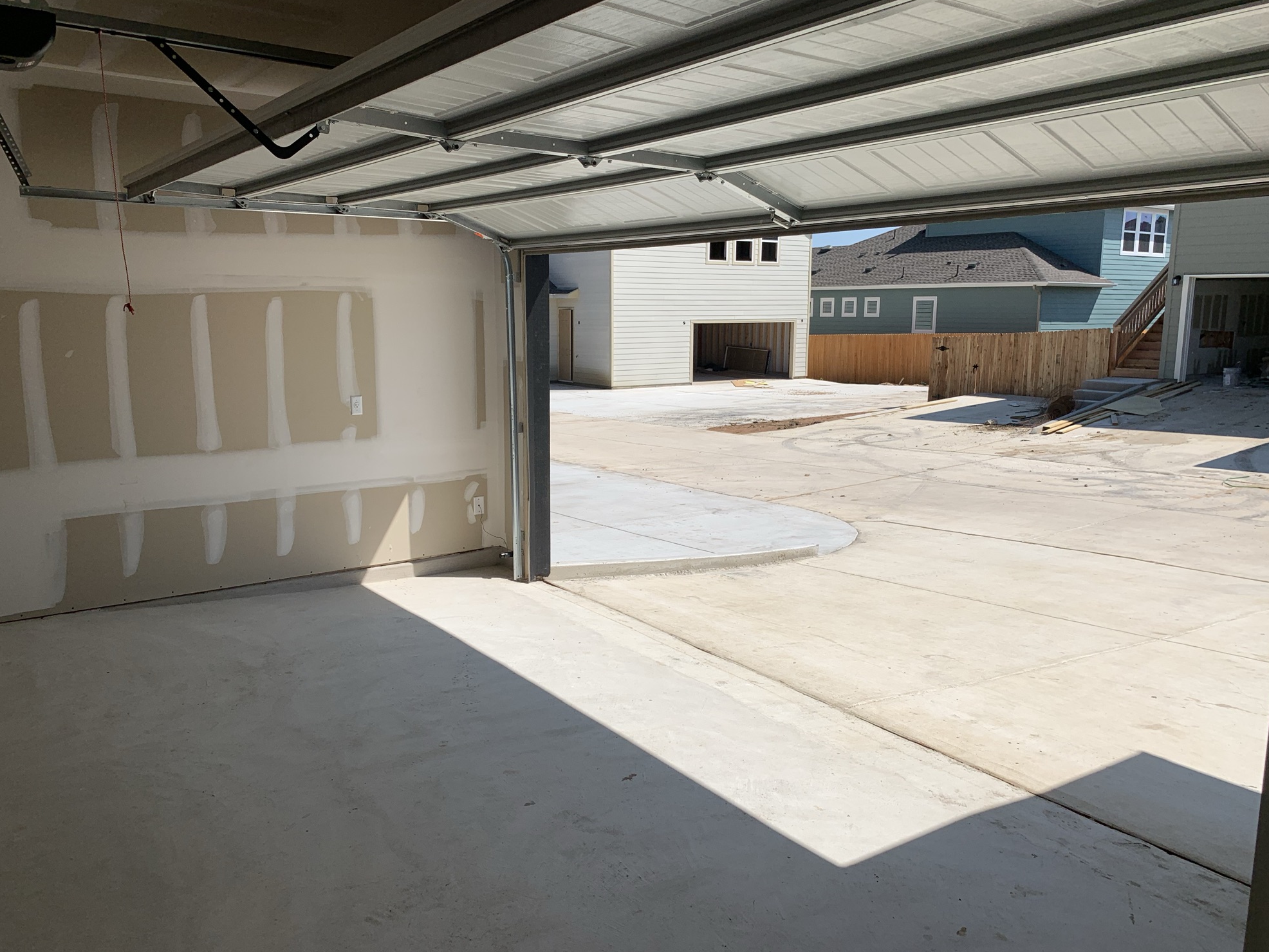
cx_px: 624
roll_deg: +0.3
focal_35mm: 27
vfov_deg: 51.4
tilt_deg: -11.4
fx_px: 990
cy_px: 477
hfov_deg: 65.3
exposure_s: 1/4274
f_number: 1.8
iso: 25
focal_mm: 4.25
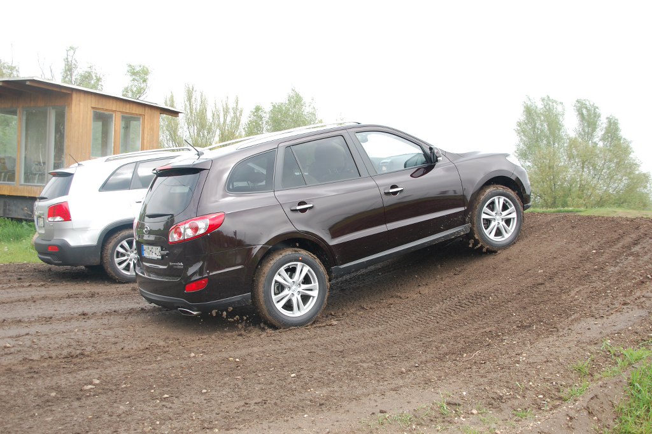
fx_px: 706
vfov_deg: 34.2
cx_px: 326
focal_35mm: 39
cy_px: 217
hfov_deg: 49.6
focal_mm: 26
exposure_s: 1/500
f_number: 5.6
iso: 360
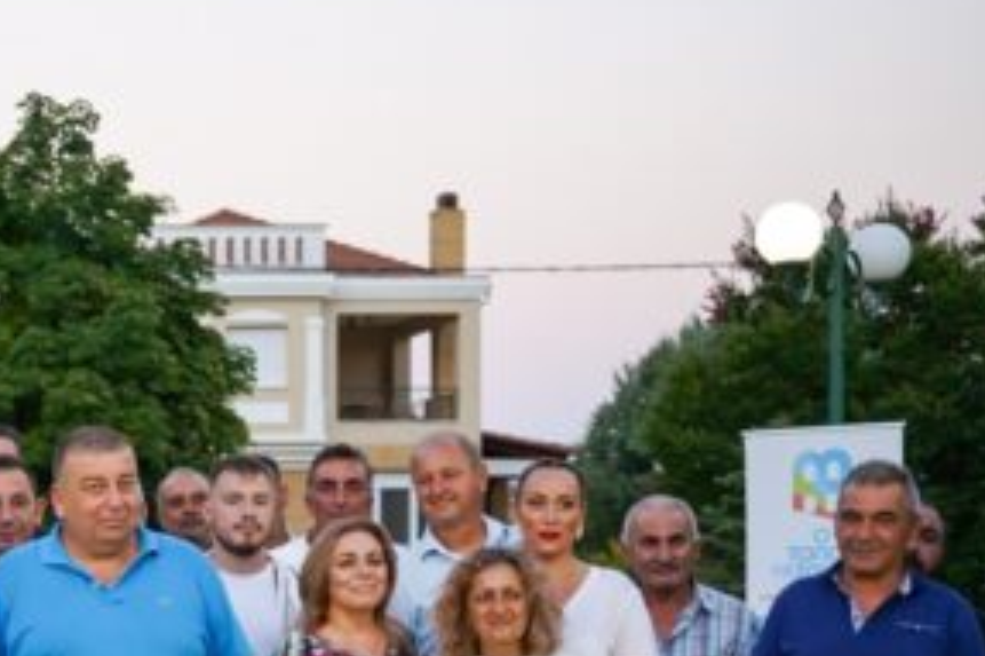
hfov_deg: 22.3
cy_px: 695
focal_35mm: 85
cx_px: -165
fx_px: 2324
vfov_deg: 15.7
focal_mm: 35
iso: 500
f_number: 2
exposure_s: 1/200
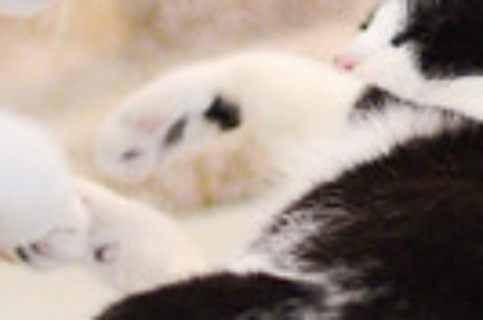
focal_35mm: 326
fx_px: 4363
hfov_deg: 6.3
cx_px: -120
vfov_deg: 4.2
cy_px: 211
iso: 2500
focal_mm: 50
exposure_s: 1/400
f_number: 1.8
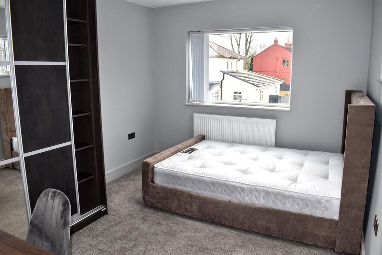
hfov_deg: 67.4
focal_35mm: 27
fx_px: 287
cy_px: 128
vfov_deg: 47.9
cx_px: 191
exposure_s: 1/125
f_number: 5.6
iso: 320
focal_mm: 18
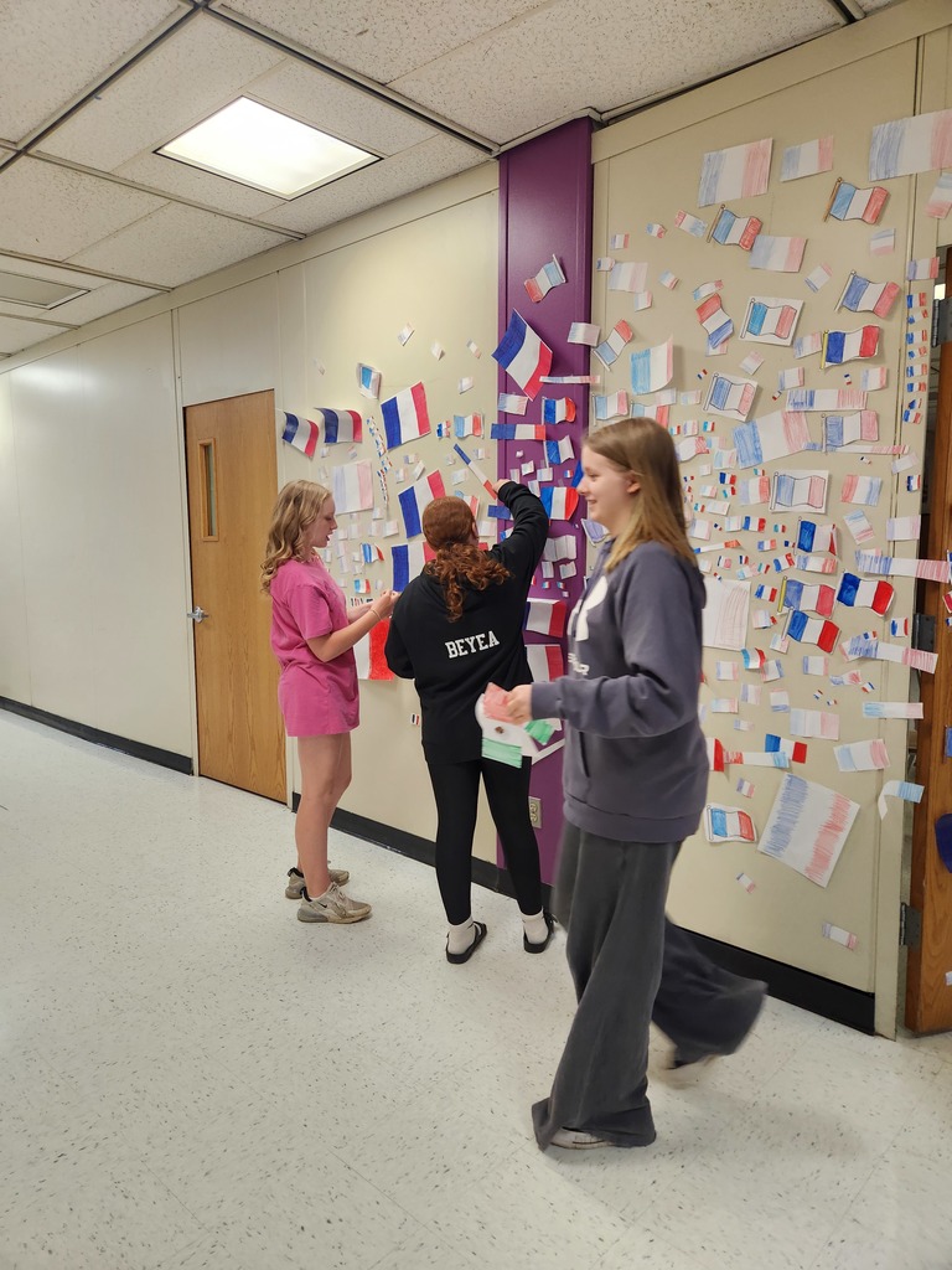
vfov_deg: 73.9
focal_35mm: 23
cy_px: 635
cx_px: 476
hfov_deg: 58.9
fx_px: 843
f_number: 1.8
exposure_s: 1/120
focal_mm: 5.4
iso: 200
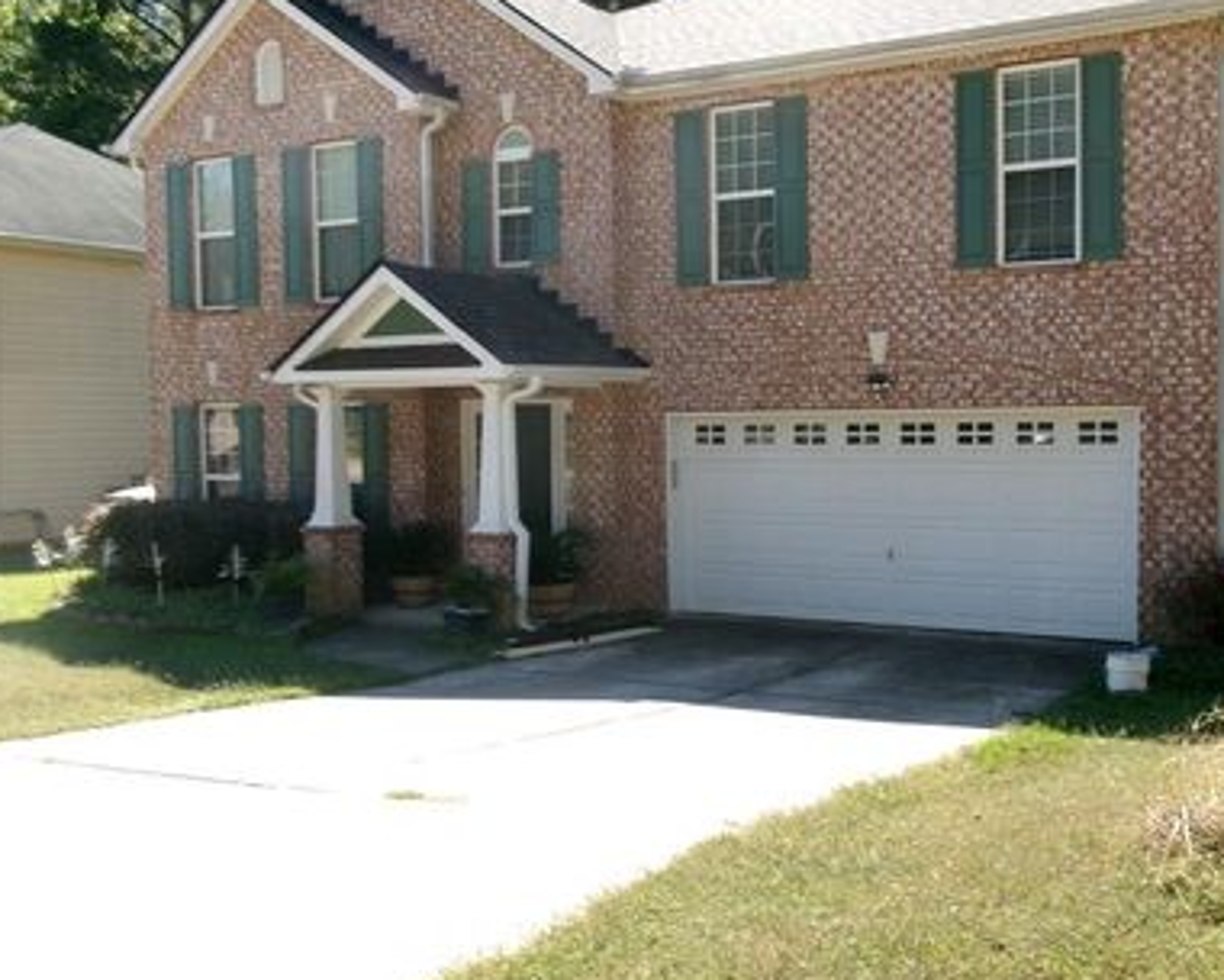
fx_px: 1304
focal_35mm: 36
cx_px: 786
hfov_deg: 49.6
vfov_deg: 41.1
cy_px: 466
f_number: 10.8
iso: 100
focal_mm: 5.1
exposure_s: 1/40
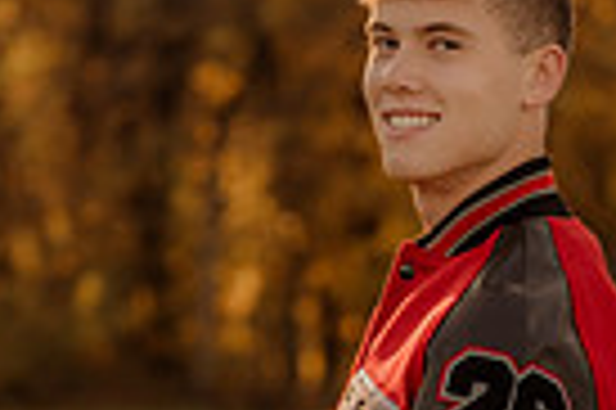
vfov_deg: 8.3
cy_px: 491
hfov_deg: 12.5
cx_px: 436
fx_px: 2803
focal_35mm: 164
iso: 250
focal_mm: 50
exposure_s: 1/1000
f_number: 1.8
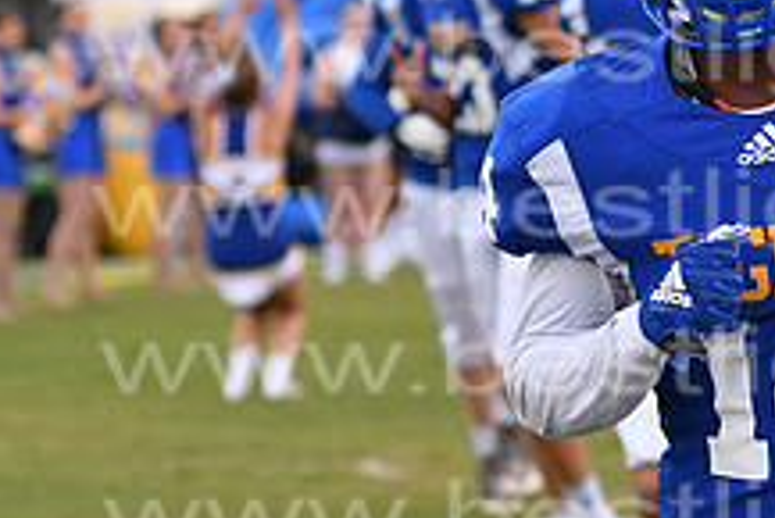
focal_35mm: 281
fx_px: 6053
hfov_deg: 7.3
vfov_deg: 4.9
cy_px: 134
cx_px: 911
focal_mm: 70
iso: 800
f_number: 3.2
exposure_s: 1/1000
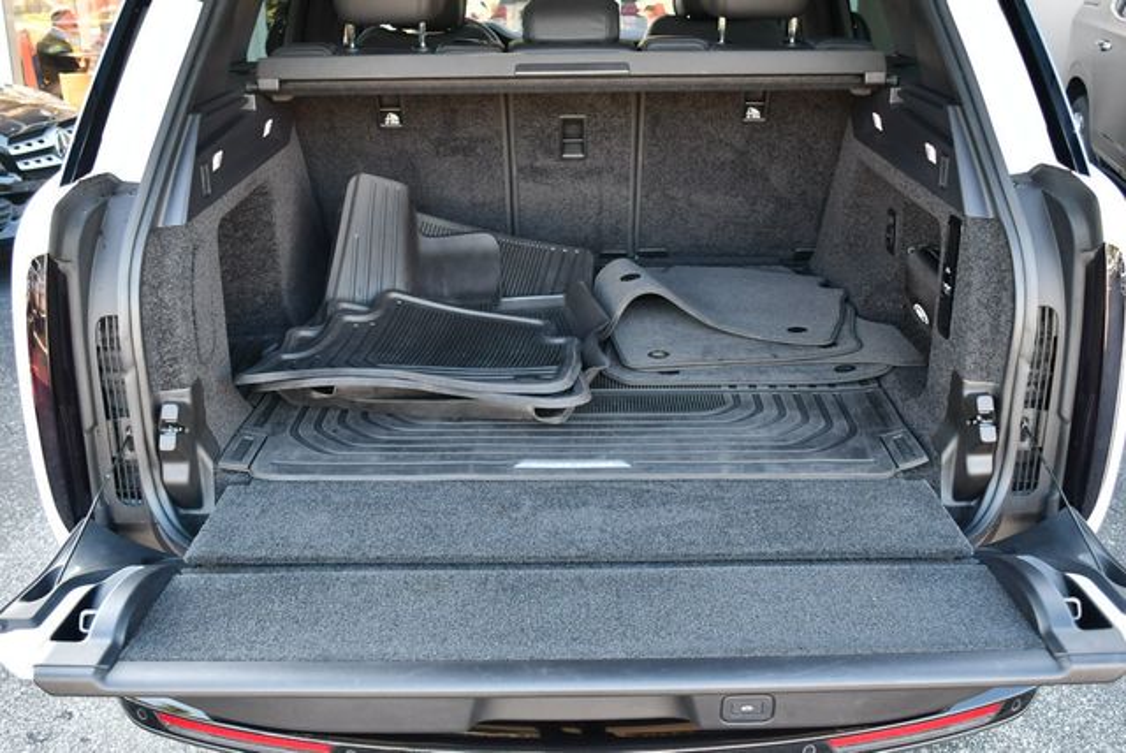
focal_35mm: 36
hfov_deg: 53.1
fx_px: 1127
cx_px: 563
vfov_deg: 36.9
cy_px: 376
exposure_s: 1/250
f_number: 3.5
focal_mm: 18
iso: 720
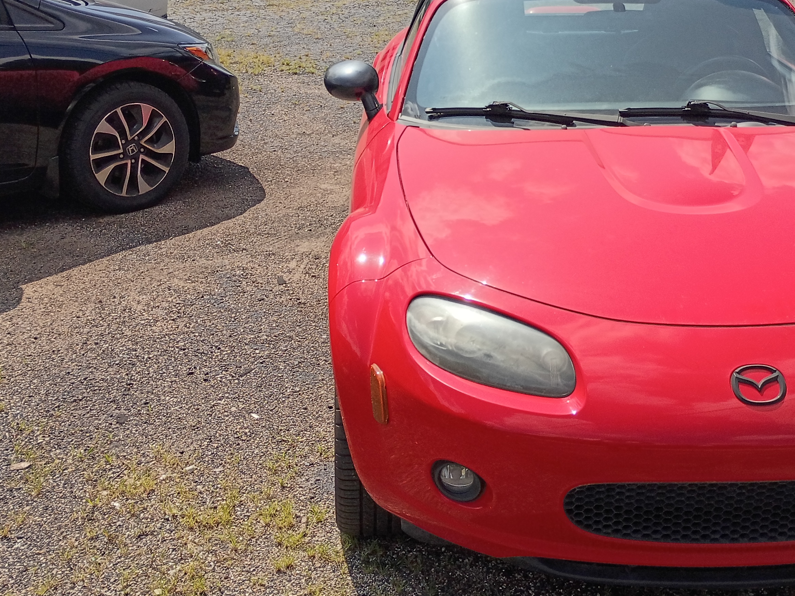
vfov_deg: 28.3
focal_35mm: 51
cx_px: 521
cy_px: 171
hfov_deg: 37.1
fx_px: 1171
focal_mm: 4.27
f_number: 1.8
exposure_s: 1/1142
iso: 104
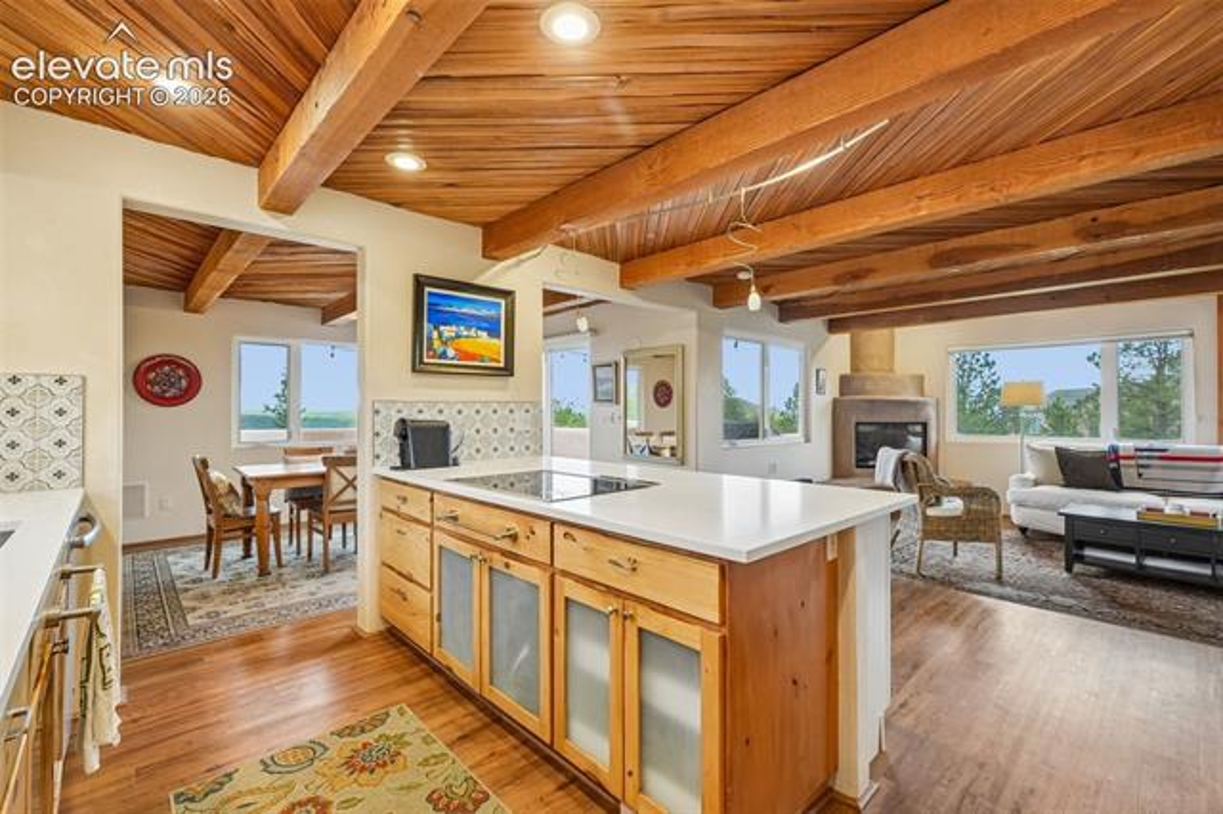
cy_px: 407
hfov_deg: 100.4
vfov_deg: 77.3
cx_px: 612
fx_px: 509
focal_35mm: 15
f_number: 8
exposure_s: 1/6
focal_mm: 10
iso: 800
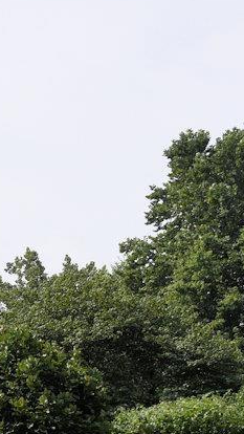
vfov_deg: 16.3
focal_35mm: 129
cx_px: -302
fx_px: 1483
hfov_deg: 8.7
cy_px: 425
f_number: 6.3
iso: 100
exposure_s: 1/160
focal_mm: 34
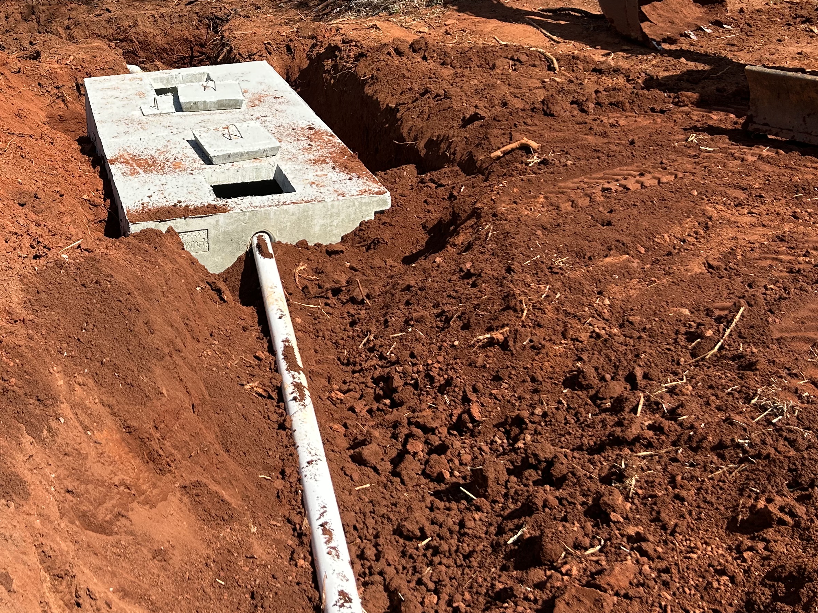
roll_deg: +4.6
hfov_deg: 41.1
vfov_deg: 32.7
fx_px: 1040
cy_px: 224
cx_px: 163
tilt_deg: -24.2
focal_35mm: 44
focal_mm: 5.7
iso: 50
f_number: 1.5
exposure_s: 1/2208
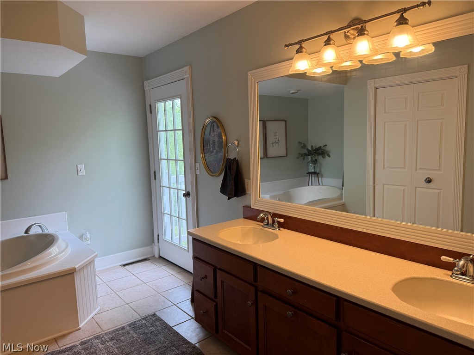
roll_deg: +1.7
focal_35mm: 24
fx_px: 329
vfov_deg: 56.8
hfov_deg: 71.6
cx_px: 237
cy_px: 178
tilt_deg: -6.3
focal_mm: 6.76
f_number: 1.78
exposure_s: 1/129
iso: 80
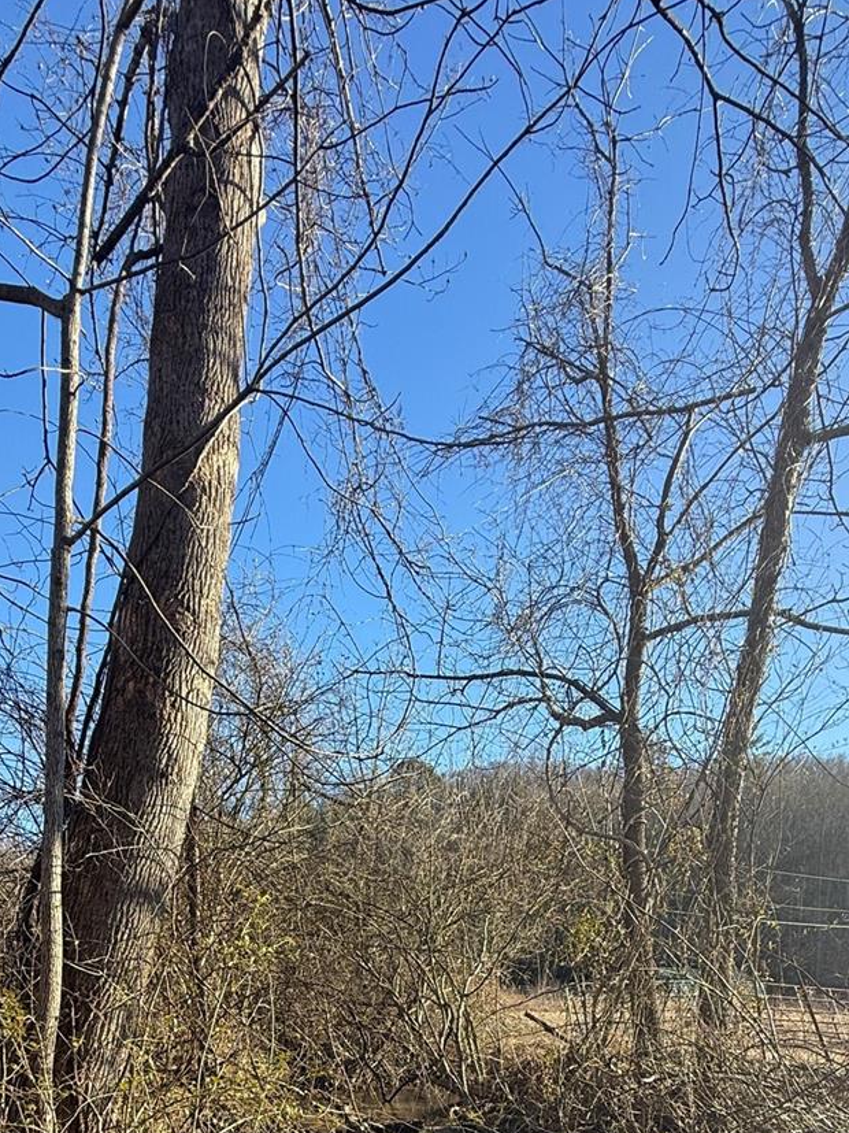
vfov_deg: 57.0
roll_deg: -2.6
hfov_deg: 53.0
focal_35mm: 26
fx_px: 850
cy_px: 1038
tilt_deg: -2.0
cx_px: 389
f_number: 2.2
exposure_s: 1/482
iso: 50
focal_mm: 2.22
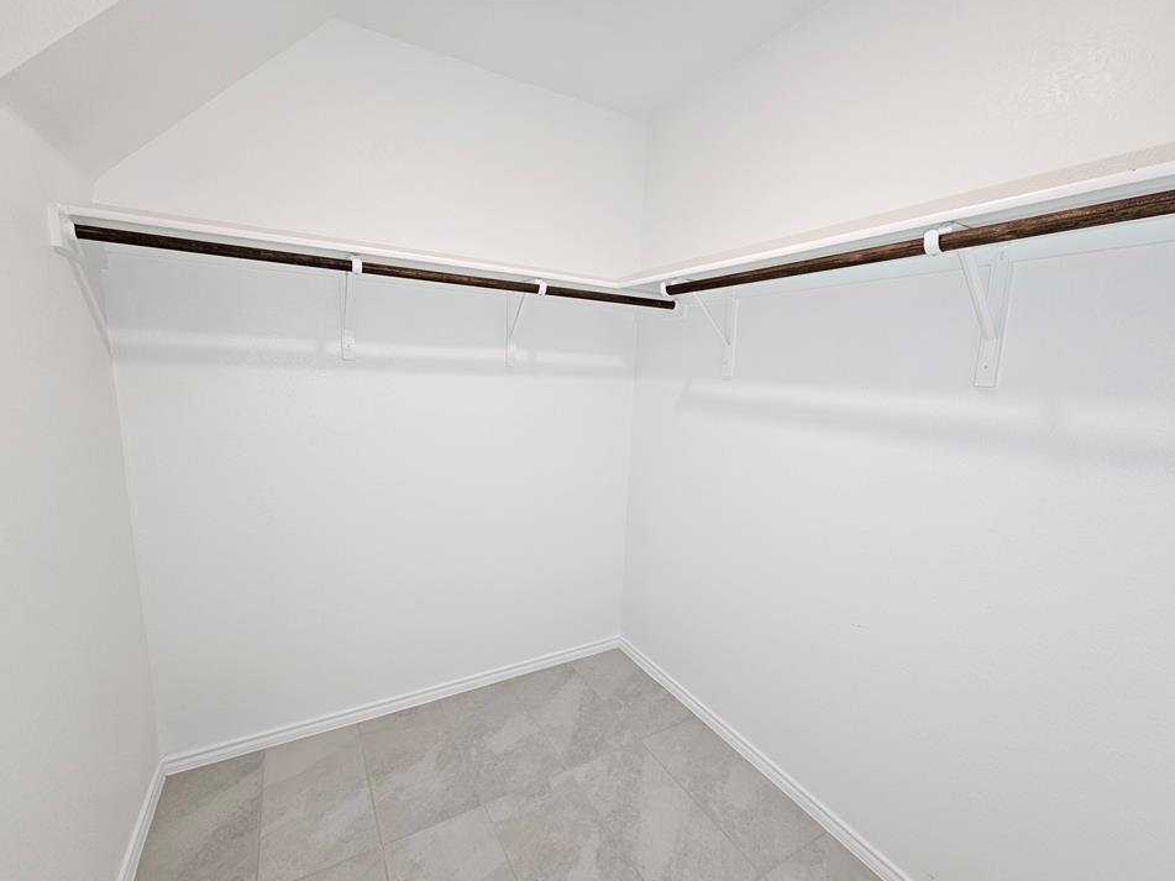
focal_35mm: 14
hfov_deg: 102.1
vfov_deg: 85.6
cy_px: 456
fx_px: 475
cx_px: 593
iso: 125
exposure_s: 1/60
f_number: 2.2
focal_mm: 2.2
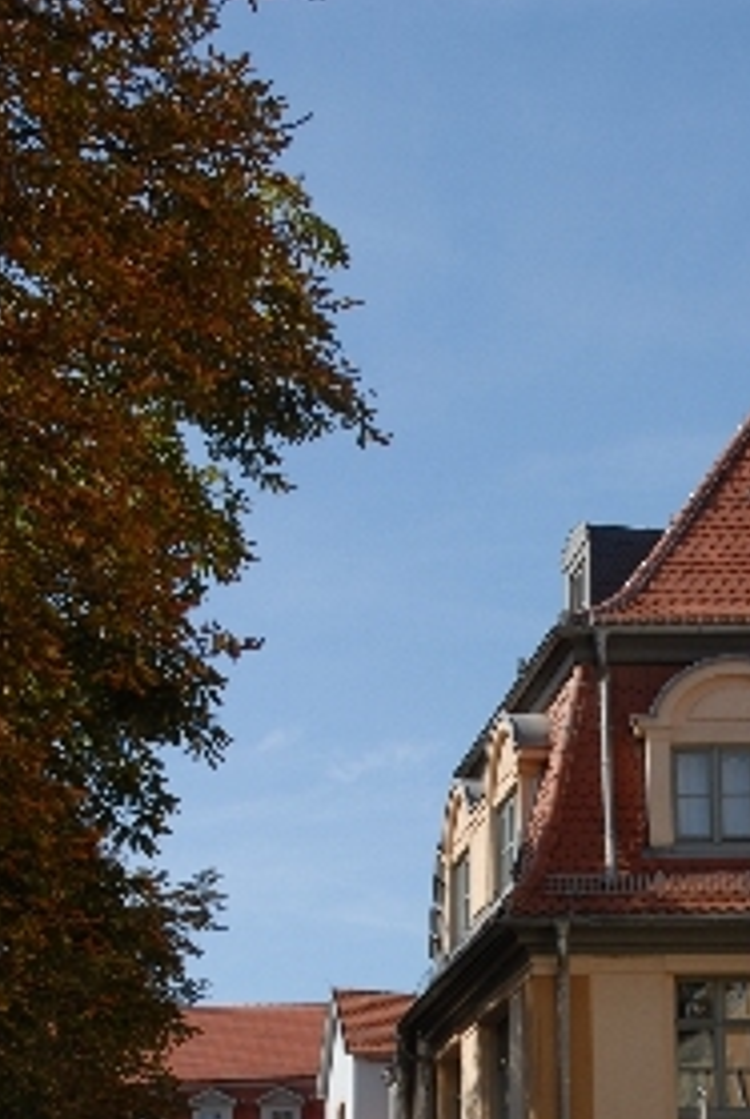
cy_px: 1157
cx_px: 684
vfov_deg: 24.6
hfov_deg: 17.3
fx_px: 2430
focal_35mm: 78
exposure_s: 1/200
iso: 100
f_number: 7.1
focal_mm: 25
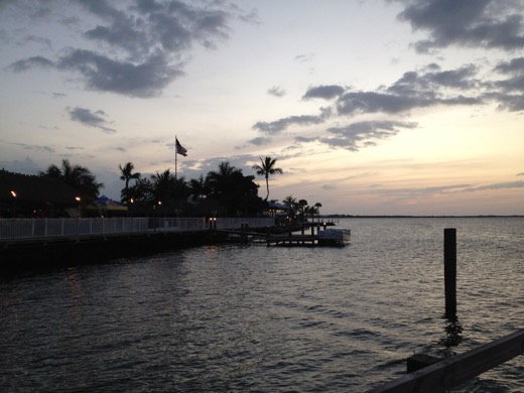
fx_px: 530
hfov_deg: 52.6
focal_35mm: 35
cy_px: 196
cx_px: 262
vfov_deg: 40.7
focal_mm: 4.28
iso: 80
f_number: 2.4
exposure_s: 1/60
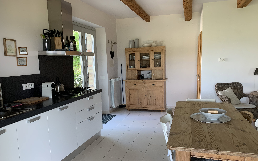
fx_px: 197
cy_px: 91
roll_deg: +1.2
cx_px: 127
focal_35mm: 28
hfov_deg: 66.5
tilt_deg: -8.5
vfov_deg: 44.4
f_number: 1.8
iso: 100
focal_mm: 4.25
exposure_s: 1/60
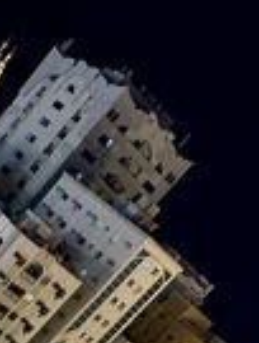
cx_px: -166
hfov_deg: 16.2
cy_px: 476
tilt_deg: -22.8
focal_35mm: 81
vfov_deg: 21.2
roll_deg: -41.4
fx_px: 804
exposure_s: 1/33
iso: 800
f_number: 1.78
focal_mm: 6.76
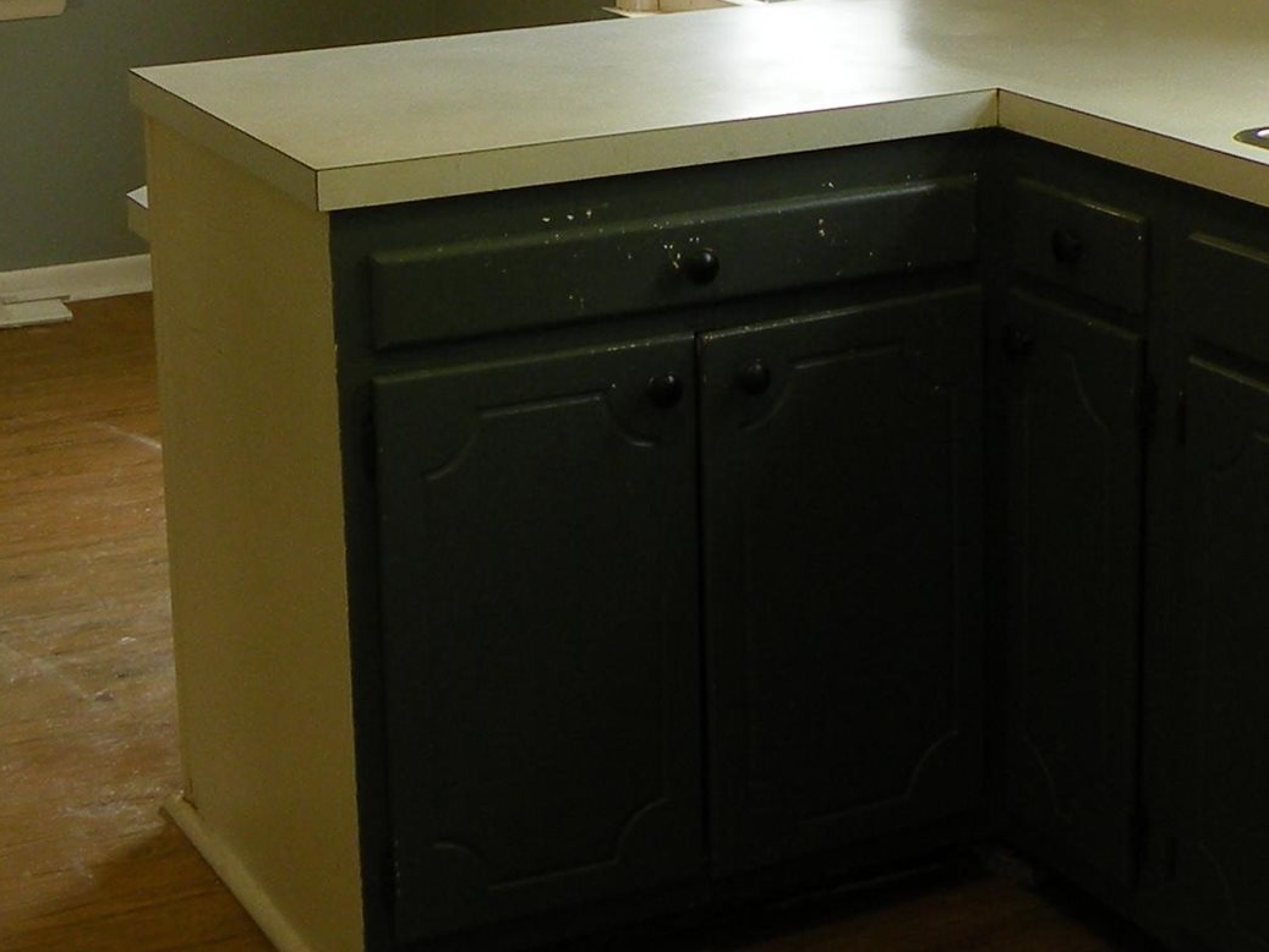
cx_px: 606
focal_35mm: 80
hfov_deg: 24.4
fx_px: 2933
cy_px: 44
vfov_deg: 18.1
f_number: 3.2
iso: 64
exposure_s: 1/52.1
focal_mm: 4.7
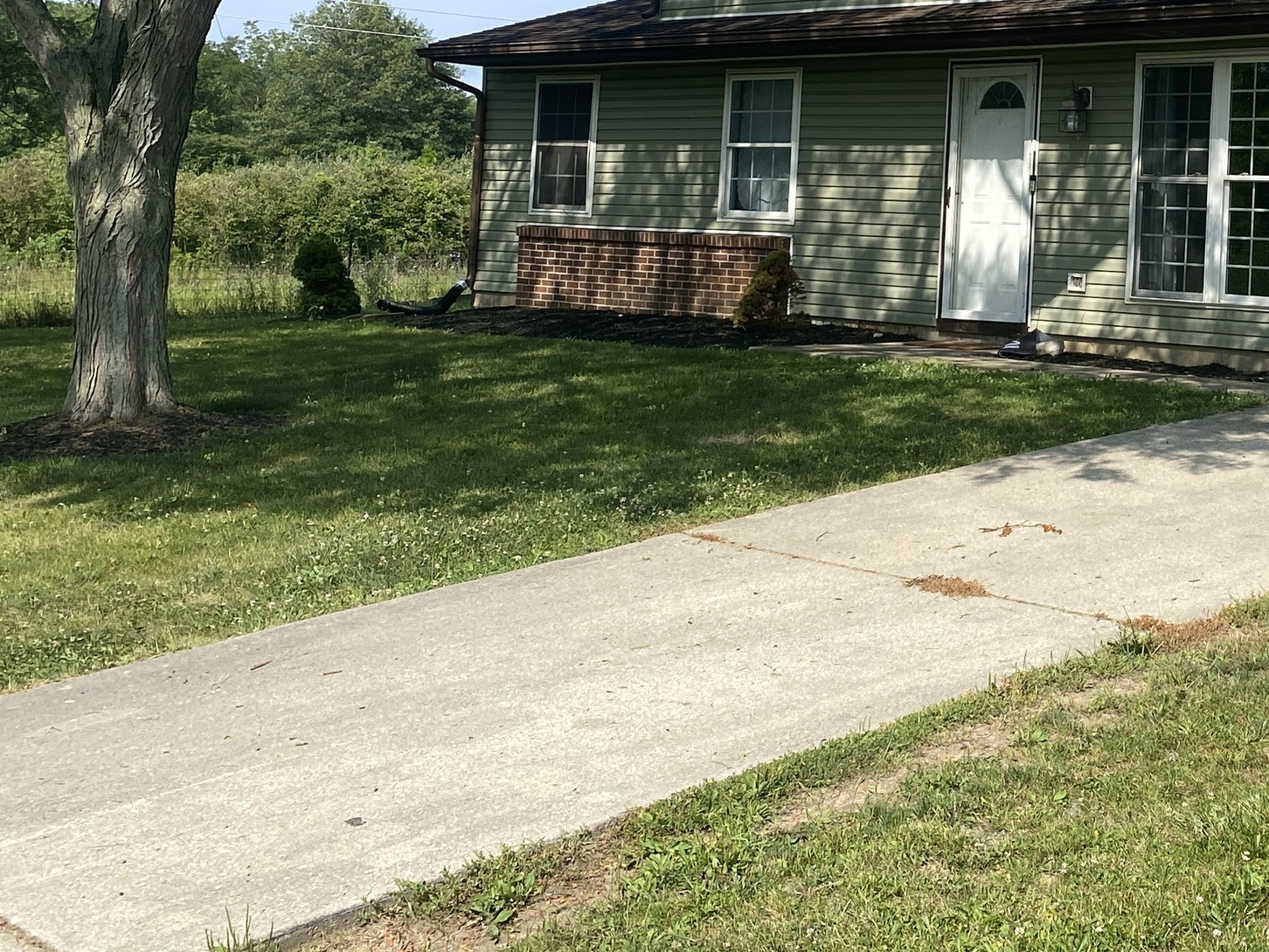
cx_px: 1180
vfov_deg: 26.1
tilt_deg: +3.3
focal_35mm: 55
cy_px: 192
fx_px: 2016
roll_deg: -2.2
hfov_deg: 32.9
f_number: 1.8
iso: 32
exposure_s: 1/2463
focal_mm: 4.25
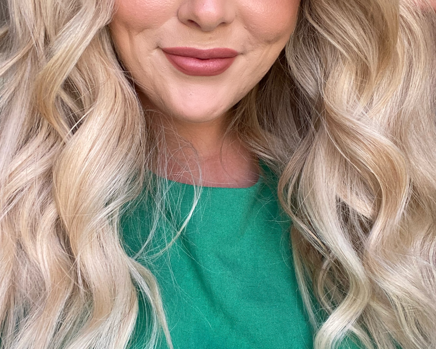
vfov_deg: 37.2
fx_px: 516
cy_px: 141
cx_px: 214
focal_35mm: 40
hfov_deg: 45.8
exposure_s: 1/122
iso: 64
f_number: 2.2
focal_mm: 2.71
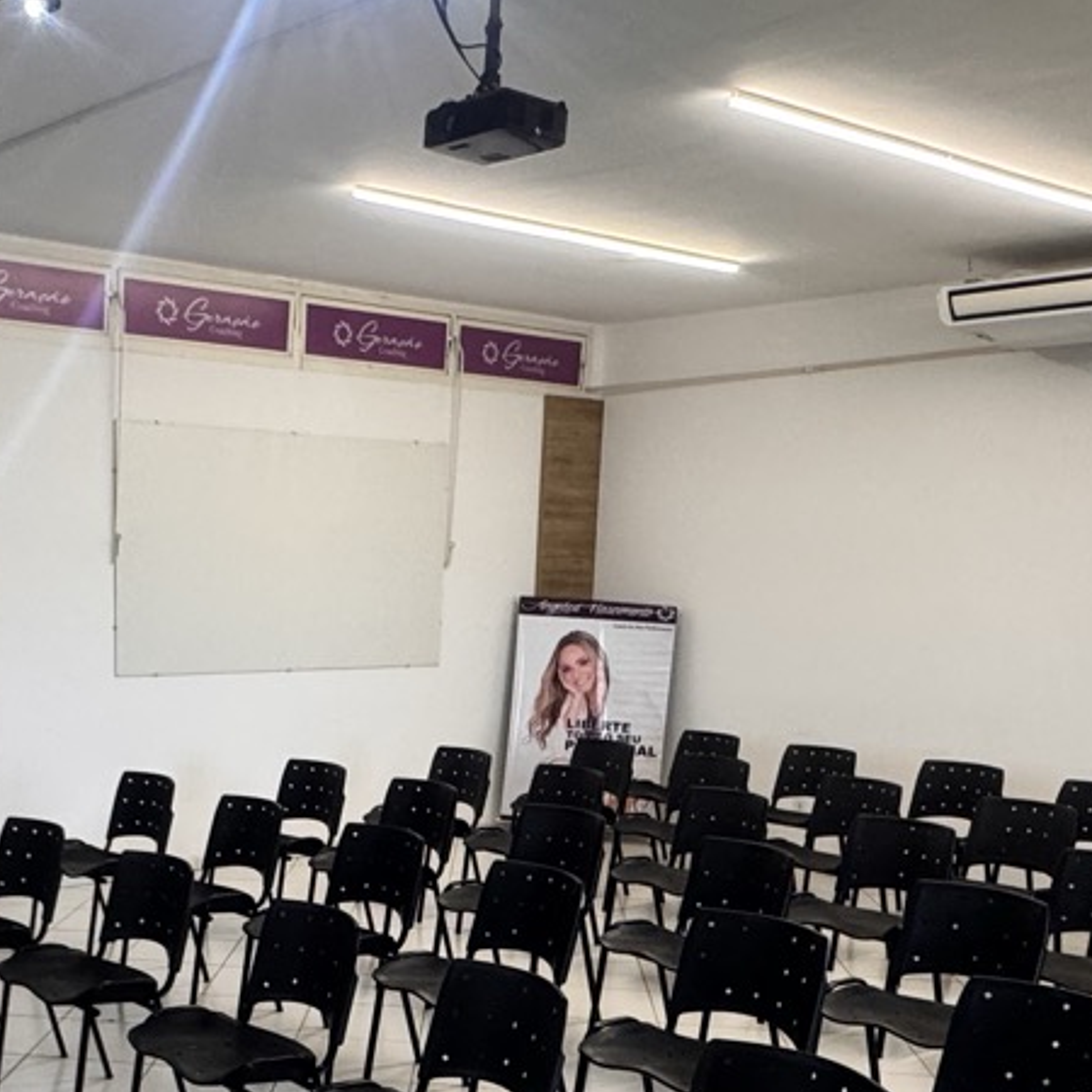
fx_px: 1570
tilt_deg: -12.7
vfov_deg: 37.1
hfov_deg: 37.4
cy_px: 864
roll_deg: -1.1
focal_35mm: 44
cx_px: 274
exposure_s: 1/120
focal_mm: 2.22
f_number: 2.2
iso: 250
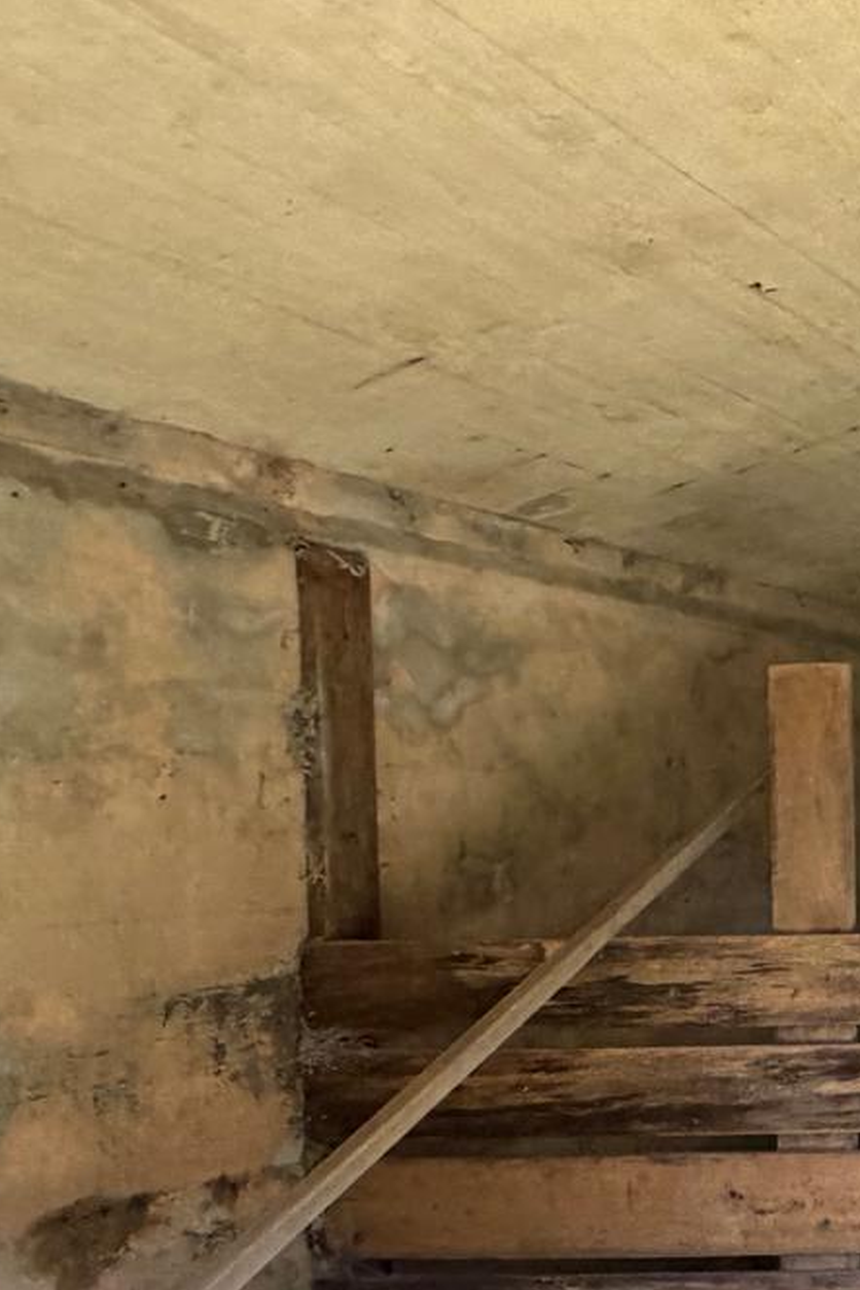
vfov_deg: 43.2
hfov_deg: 19.6
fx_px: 1612
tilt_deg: -0.1
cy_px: 825
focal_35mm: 45
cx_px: 1650
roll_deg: +1.8
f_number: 2.2
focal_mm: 2.22
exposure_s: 1/121
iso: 160
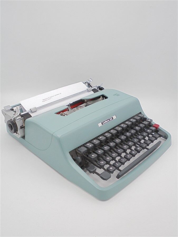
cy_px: 118
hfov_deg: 41.8
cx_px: 89
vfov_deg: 54.0
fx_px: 233
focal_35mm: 34
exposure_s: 1/125
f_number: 4
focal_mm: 6.1
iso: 100
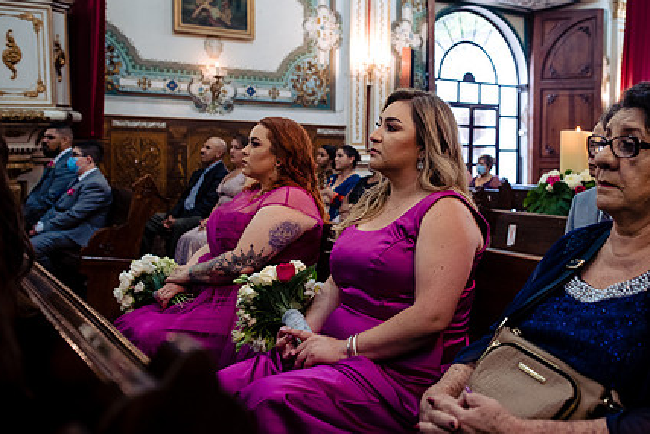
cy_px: 170
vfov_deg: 34.9
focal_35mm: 38
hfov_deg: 49.8
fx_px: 686
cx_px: 431
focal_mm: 28
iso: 1600
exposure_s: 1/100
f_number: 3.2
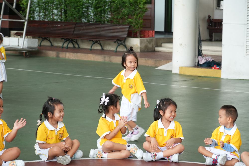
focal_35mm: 105
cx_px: 124
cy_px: 83
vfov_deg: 13.0
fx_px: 726
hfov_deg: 19.5
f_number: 5.6
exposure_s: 1/125
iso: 400
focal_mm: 70
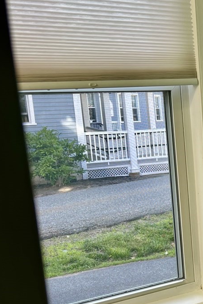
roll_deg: +1.7
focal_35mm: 61
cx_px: 252
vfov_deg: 32.4
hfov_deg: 20.6
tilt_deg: -10.2
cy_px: 221
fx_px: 516
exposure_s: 1/120
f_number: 1.5
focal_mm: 5.7
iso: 40
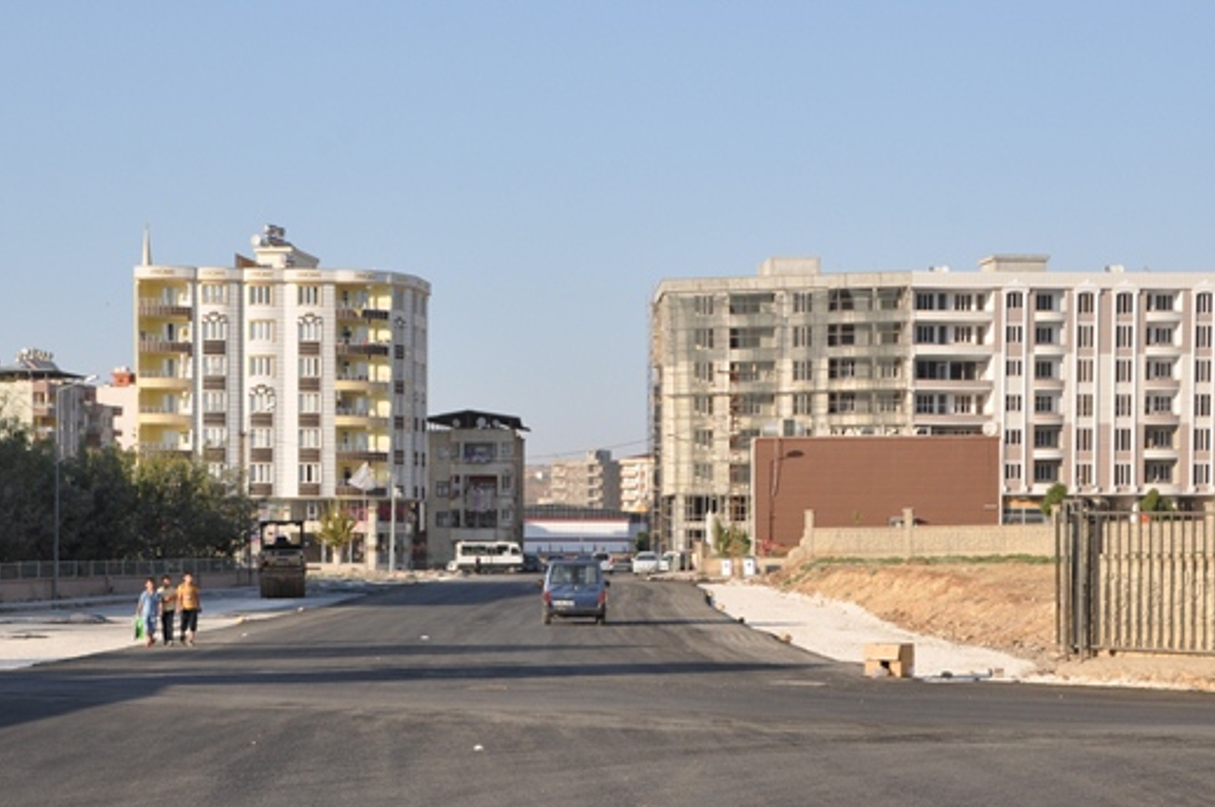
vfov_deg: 15.4
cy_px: 590
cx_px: 551
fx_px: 2966
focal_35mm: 88
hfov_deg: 23.1
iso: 200
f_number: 11
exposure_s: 1/125
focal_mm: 38
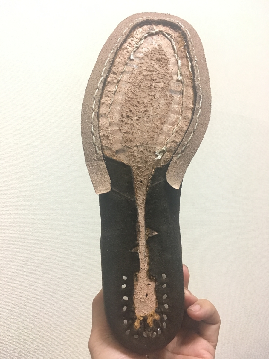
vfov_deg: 61.7
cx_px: 134
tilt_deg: +6.6
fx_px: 300
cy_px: 180
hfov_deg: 48.2
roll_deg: +0.8
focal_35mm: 29
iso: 200
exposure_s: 1/24
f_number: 2.2
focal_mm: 4.15
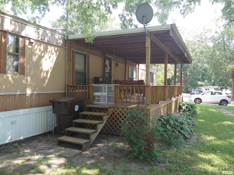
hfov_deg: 69.4
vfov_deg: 54.9
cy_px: 88
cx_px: 117
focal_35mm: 25
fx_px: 169
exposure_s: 1/189
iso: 50
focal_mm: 4.69
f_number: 1.8
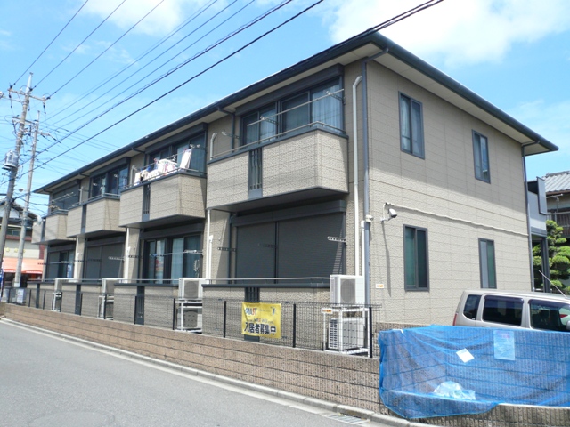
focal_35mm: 28
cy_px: 214
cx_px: 285
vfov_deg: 49.7
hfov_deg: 63.4
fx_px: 461
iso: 100
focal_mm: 4.6
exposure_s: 1/160
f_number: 8
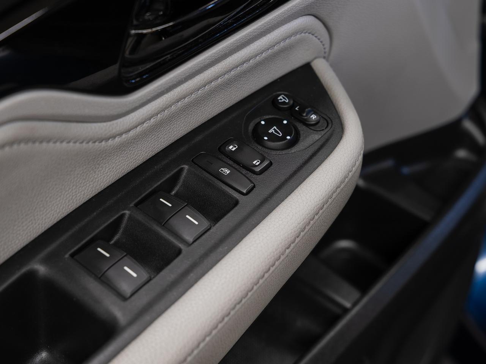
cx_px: 243
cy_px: 182
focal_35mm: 69
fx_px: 973
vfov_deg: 21.2
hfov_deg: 28.0
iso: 100
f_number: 5.6
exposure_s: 1/3
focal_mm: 64.1
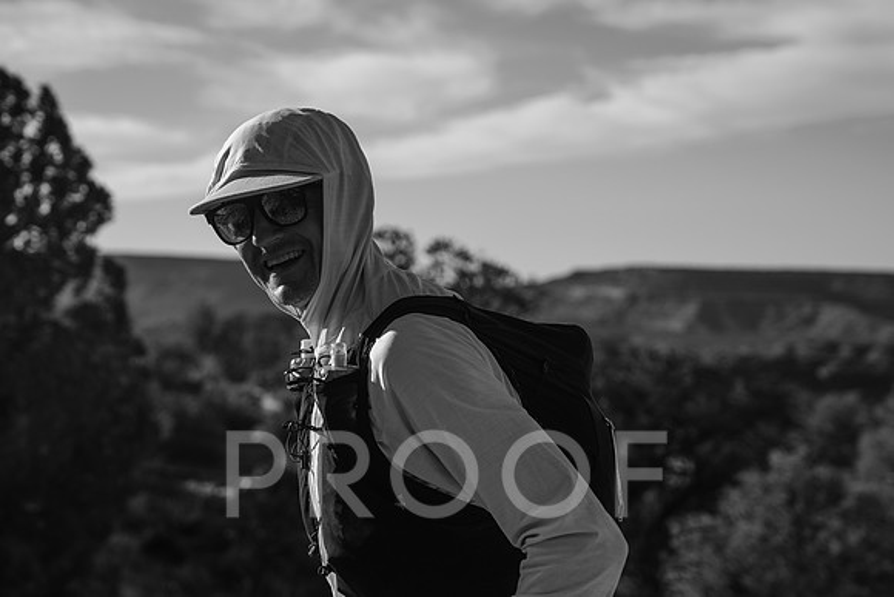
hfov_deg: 27.6
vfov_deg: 18.6
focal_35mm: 73
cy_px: 311
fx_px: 1818
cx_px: 381
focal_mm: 61
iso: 160
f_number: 4
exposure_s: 1/1600
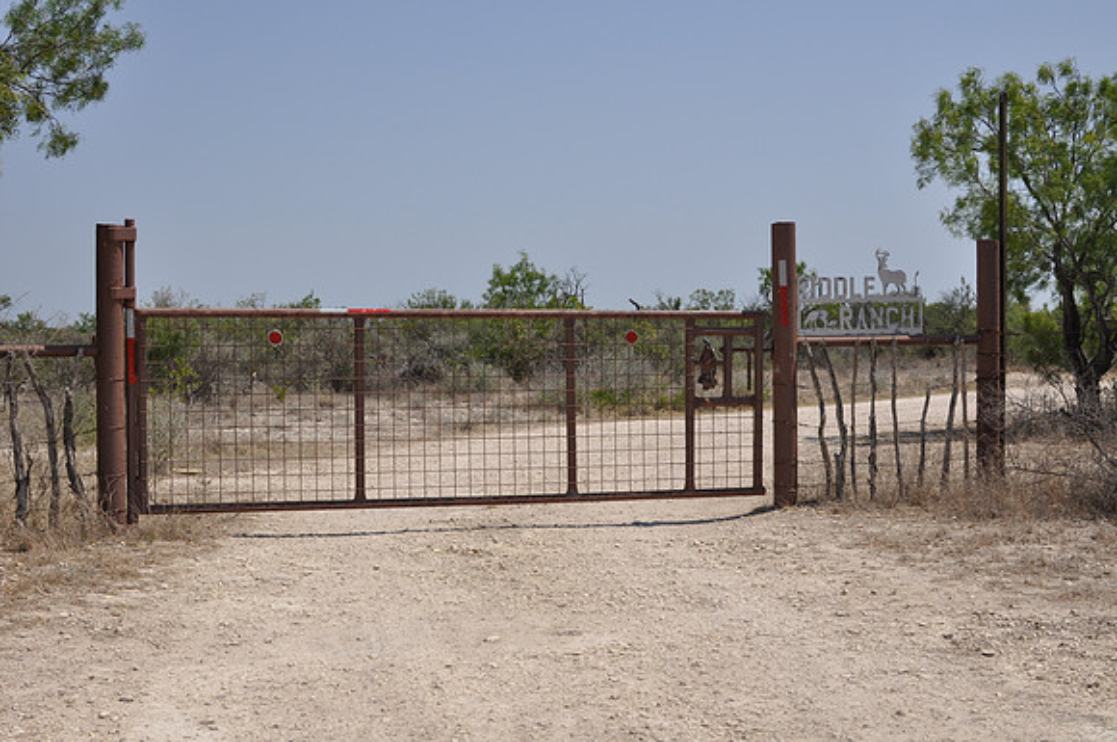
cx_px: 558
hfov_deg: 37.9
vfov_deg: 25.7
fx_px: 1627
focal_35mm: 52
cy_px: 371
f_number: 8
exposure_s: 1/250
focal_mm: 35
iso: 200
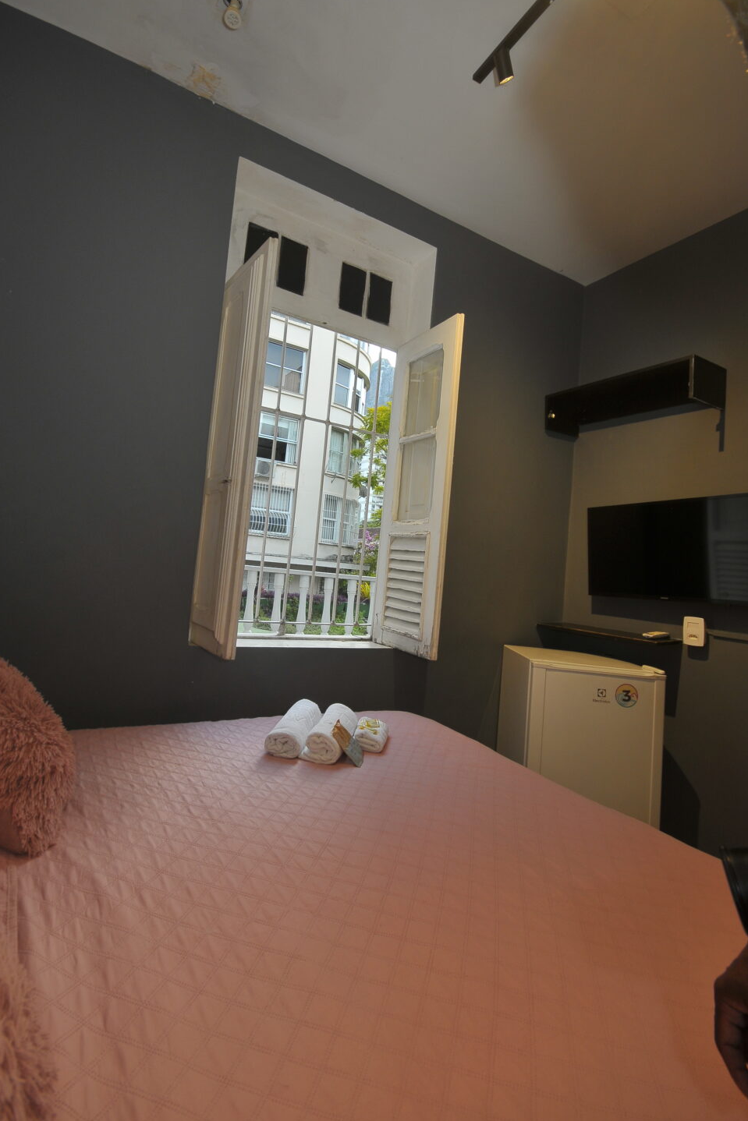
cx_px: 354
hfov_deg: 73.7
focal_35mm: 16
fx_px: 499
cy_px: 532
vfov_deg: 96.6
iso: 200
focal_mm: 10
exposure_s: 1/6
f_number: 8
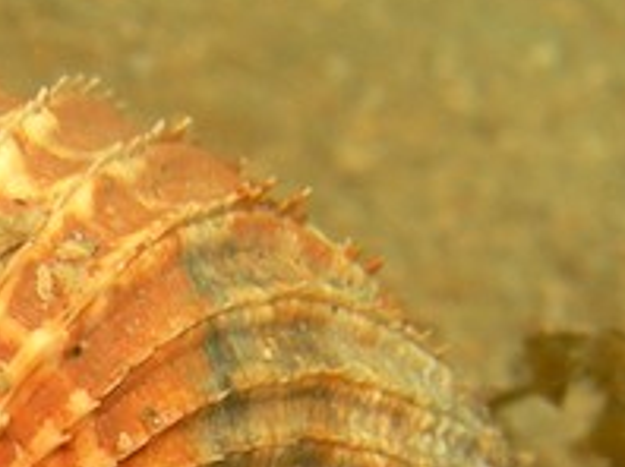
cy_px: 748
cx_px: -51
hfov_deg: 15.4
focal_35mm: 125
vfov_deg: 11.3
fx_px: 2254
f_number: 4.8
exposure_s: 1/60.1
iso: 100
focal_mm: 7.8
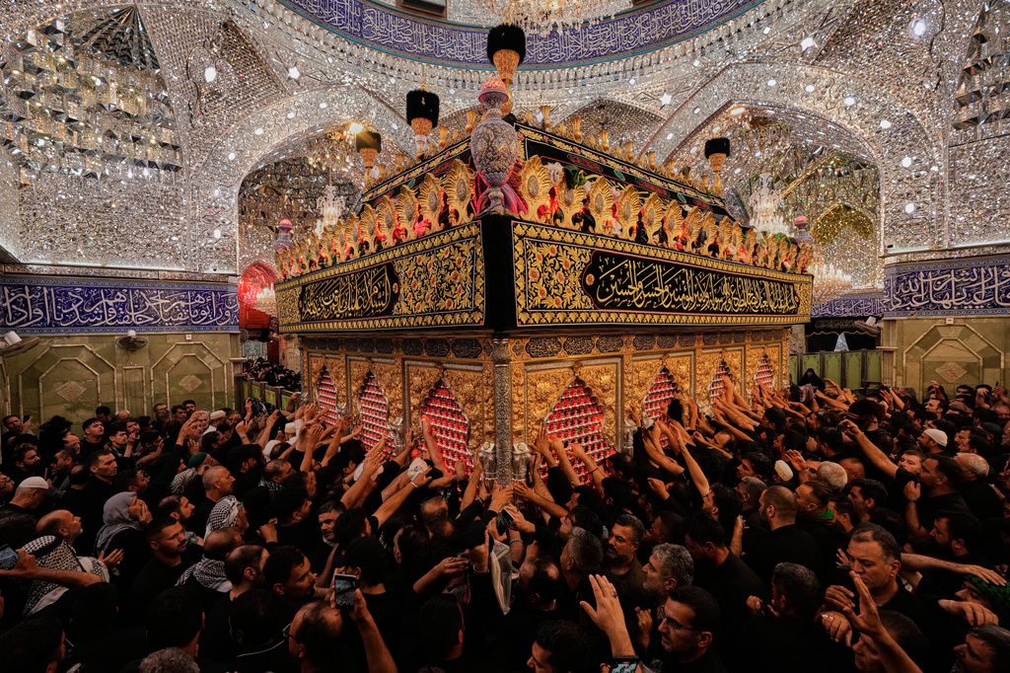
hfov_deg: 96.8
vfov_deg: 73.7
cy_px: 336
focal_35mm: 16
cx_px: 505
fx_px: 449
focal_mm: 16
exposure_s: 1/200
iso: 1250
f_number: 5
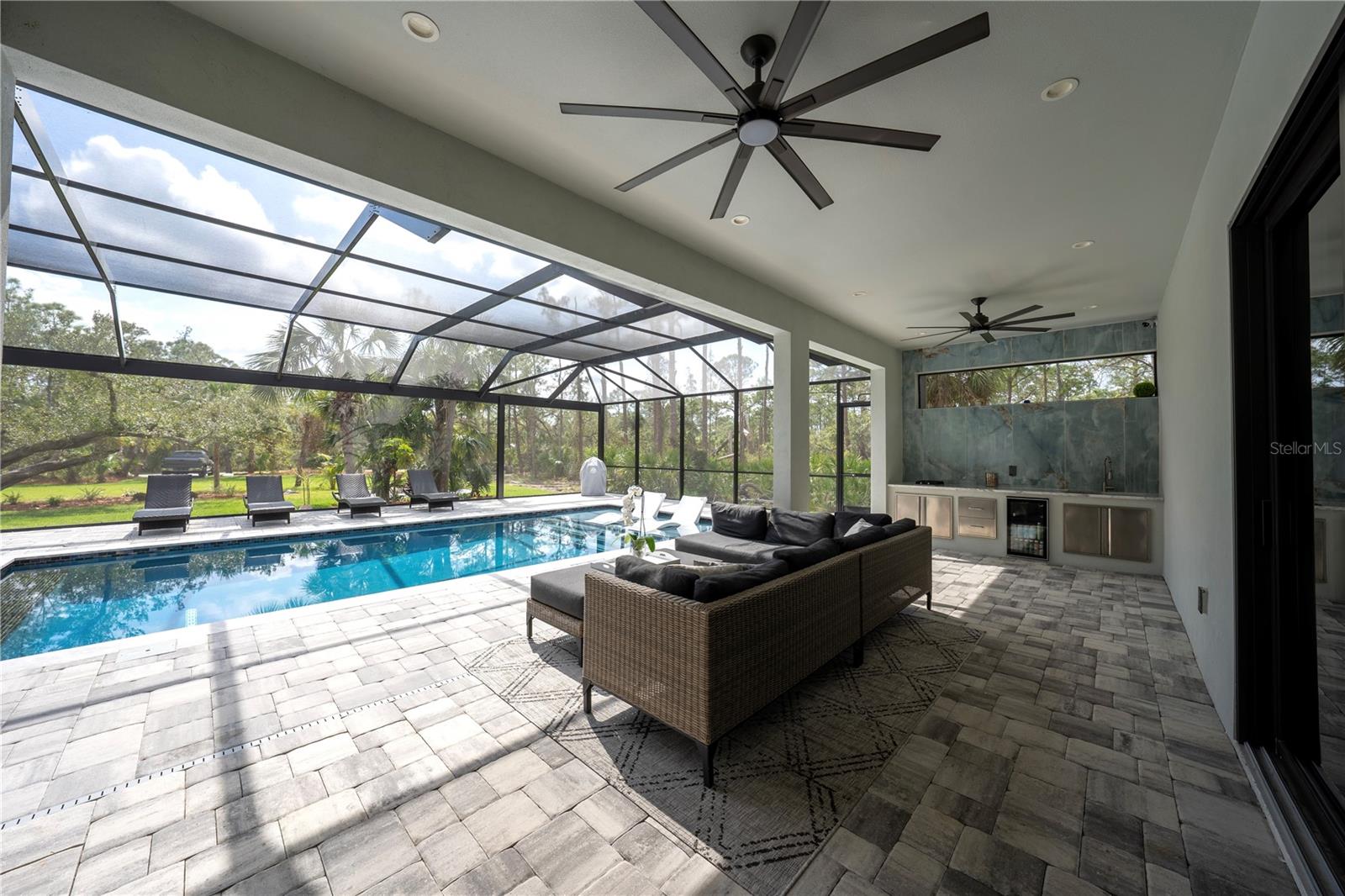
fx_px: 448
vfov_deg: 90.0
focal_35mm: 12
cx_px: 672
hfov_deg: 112.6
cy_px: 448
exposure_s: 1/125
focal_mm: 12
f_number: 8
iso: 50
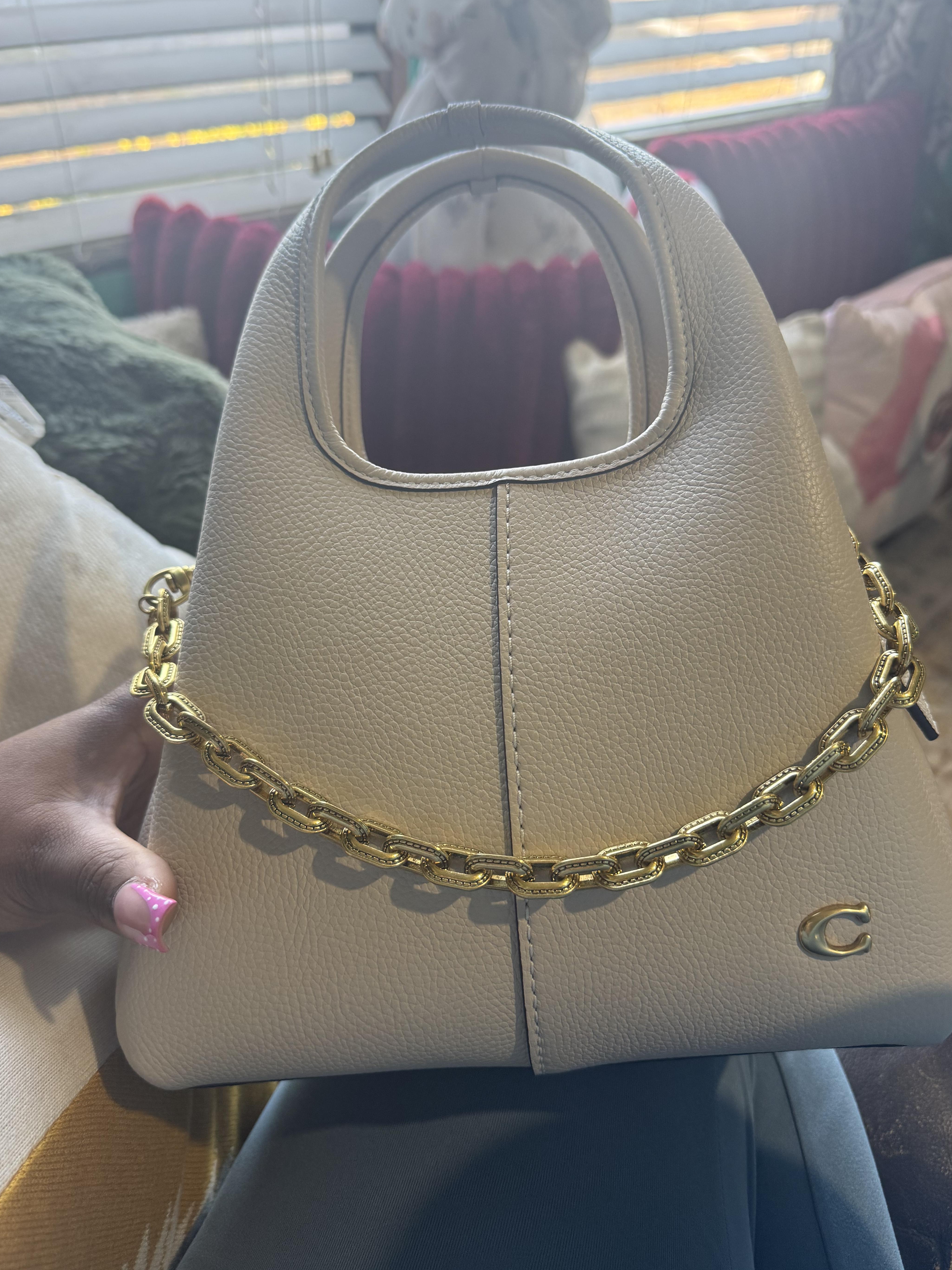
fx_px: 917
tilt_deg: -43.9
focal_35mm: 25
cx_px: 482
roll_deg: -3.0
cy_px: 617
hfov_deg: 54.9
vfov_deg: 69.4
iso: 160
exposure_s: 1/60
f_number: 1.78
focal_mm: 6.76
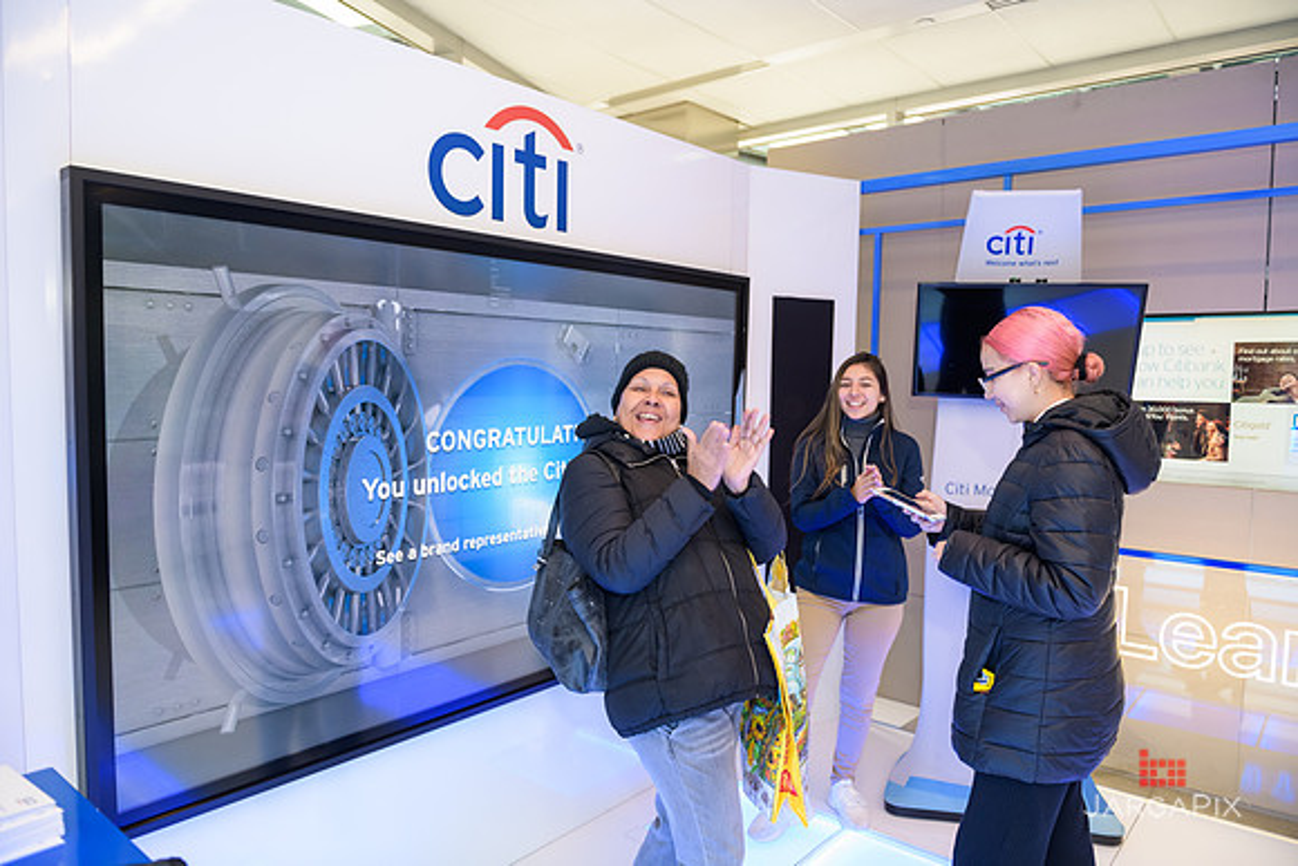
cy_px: 433
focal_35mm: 24
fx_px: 865
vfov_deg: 53.2
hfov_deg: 73.7
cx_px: 649
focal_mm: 24
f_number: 3.2
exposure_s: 1/125
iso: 1000
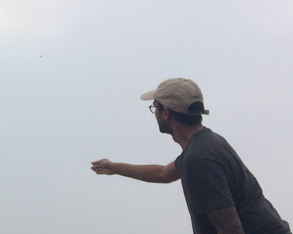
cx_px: -47
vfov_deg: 21.5
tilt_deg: +15.8
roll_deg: +0.5
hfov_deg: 24.6
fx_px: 616
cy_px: 148
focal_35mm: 71
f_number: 2.2
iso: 32
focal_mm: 4.15
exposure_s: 1/578
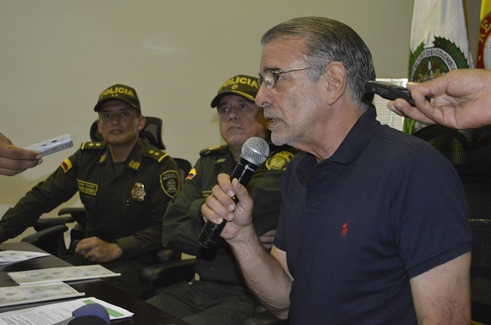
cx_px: 246
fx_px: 654
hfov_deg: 41.2
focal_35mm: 48
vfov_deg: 28.0
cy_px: 162
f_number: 4.8
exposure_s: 1/60
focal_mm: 32
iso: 3200
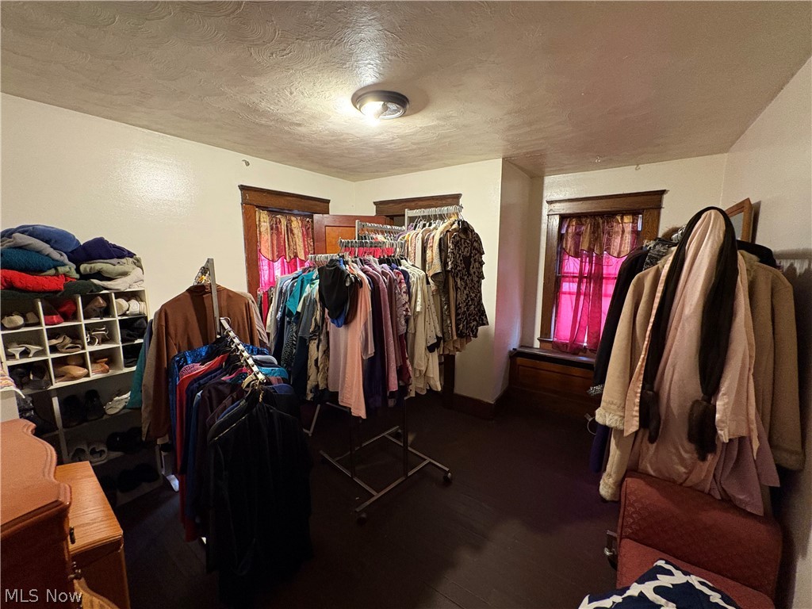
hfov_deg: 102.1
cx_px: 406
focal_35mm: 14
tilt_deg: -8.9
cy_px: 304
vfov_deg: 85.7
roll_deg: +0.4
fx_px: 328
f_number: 2.2
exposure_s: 1/40
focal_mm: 2.22
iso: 640
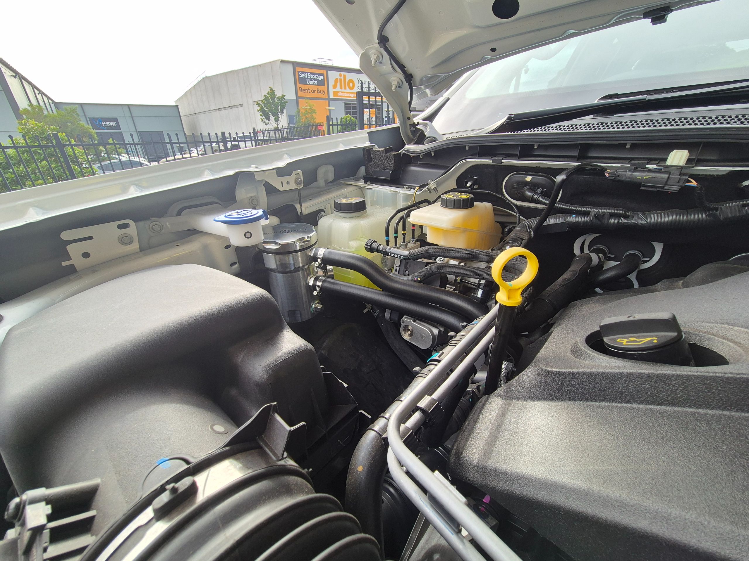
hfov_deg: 106.2
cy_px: 280
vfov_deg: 89.9
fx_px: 281
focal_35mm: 13
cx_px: 374
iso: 50
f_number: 2.2
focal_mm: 2.2
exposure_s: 1/289
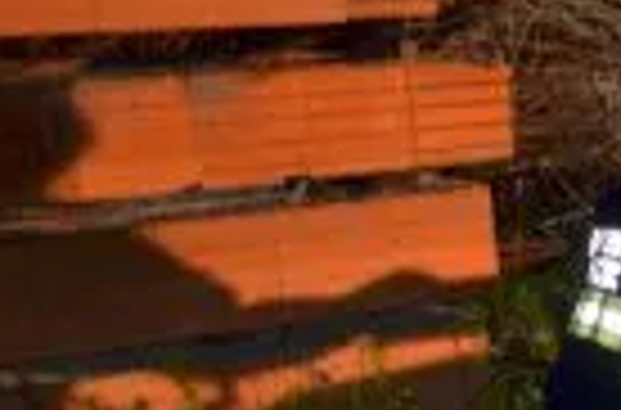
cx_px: 1413
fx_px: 2682
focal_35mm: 156
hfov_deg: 11.3
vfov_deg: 8.7
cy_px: 415
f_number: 3.8
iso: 2200
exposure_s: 1/60
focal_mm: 22
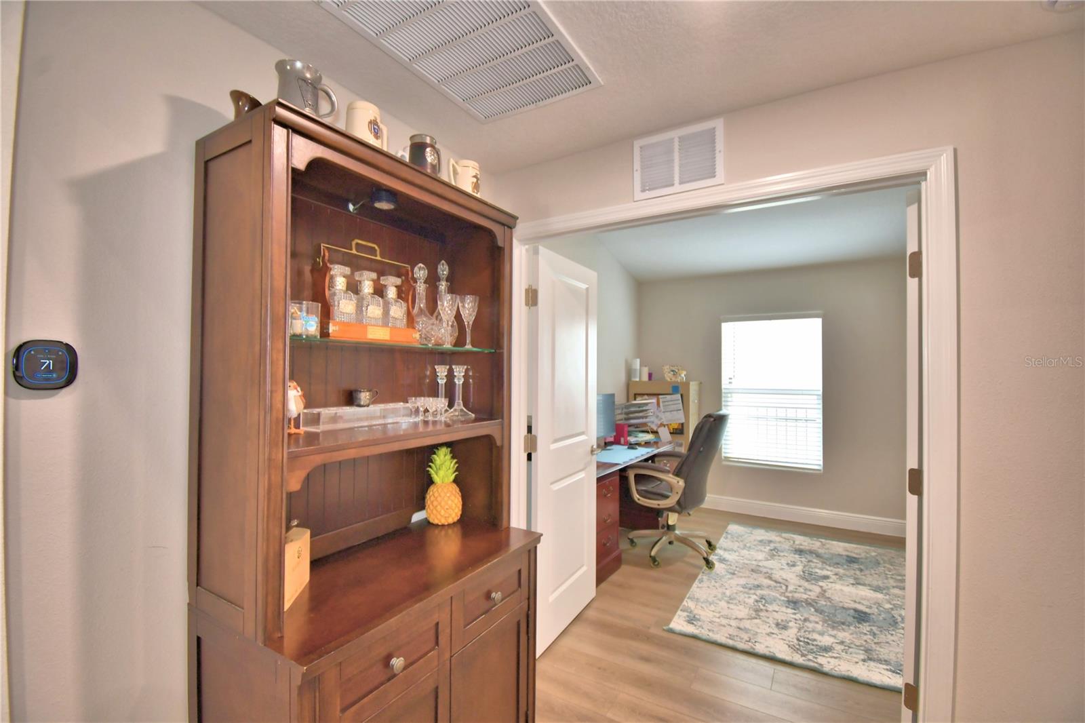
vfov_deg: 77.3
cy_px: 362
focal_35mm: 15
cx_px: 542
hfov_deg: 100.4
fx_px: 452
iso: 280
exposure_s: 1/30
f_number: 4.5
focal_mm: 10
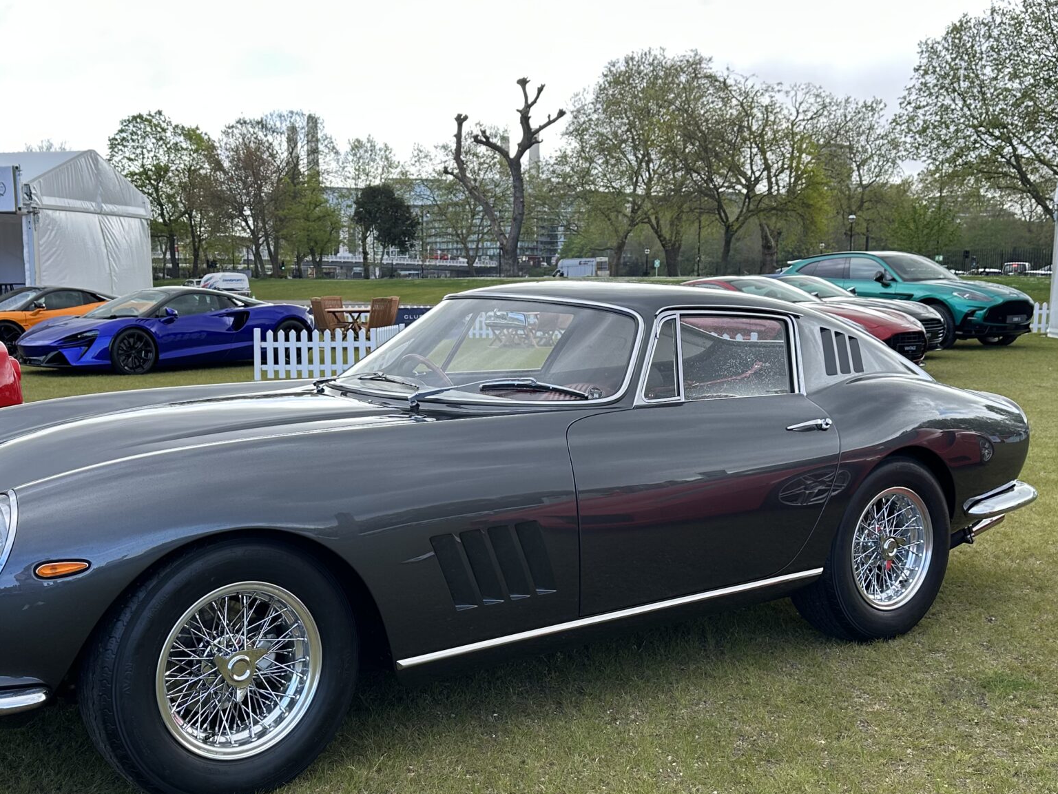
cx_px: 439
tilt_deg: -8.0
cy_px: 450
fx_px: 1223
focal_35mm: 40
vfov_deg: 35.9
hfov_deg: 46.6
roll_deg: -0.2
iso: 80
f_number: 1.78
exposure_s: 1/699
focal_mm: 6.86
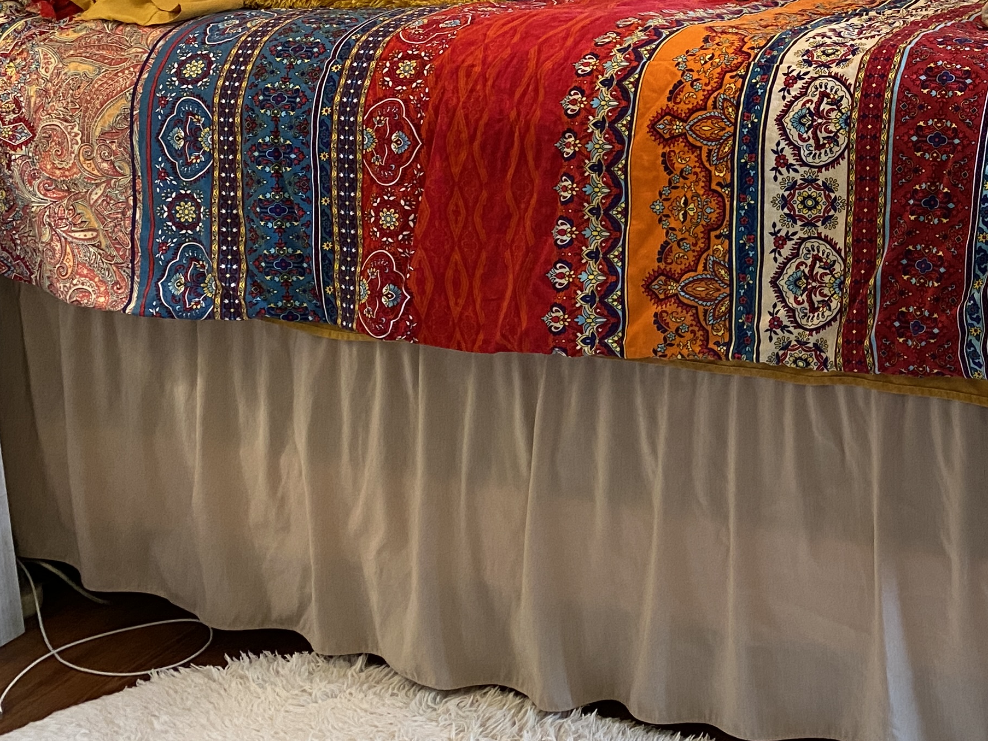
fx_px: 1656
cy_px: 55
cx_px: 1004
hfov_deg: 30.7
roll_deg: +1.6
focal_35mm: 58
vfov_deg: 24.4
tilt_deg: -10.5
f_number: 1.8
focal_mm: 4.25
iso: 250
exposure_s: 1/60
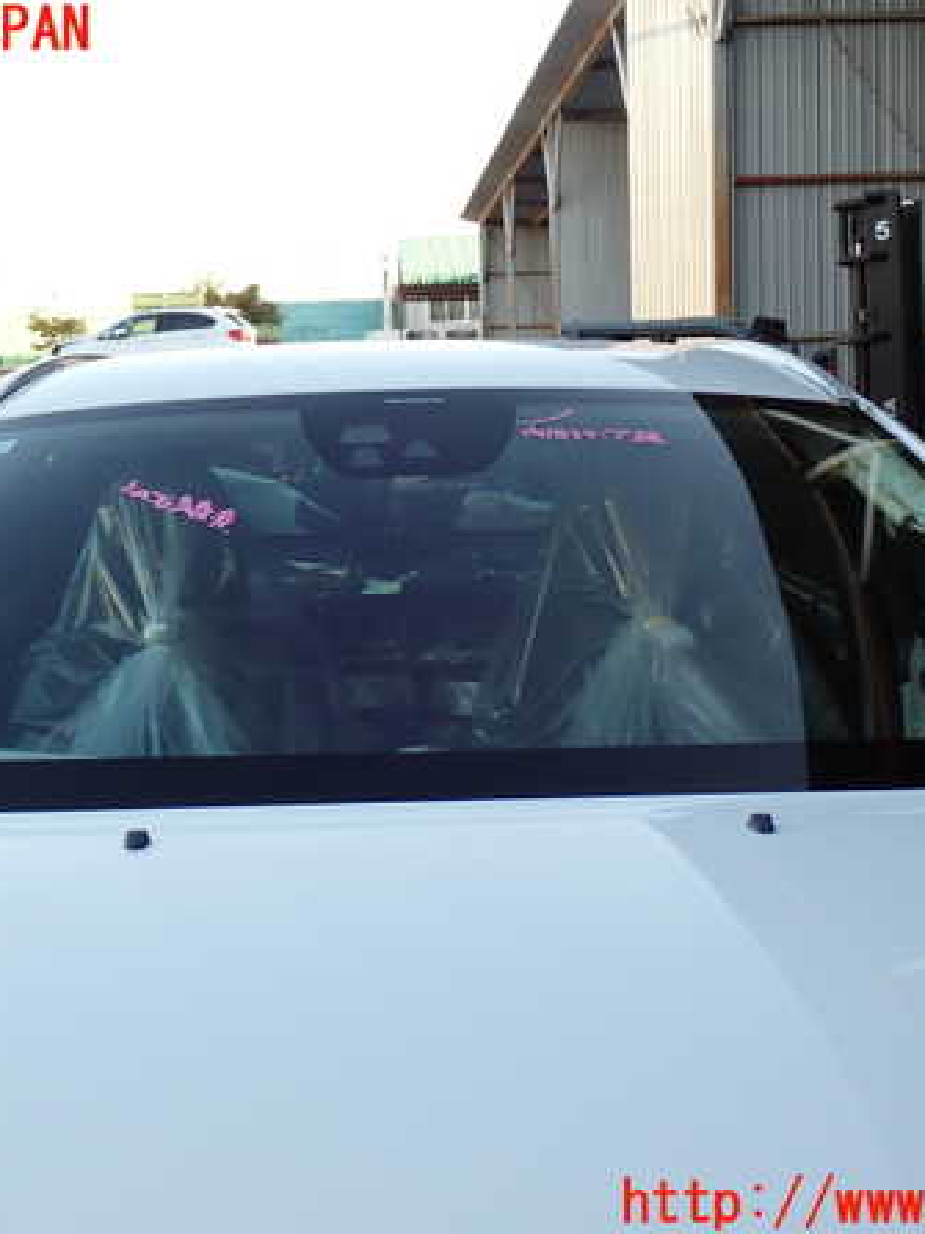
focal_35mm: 55
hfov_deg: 26.5
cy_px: 618
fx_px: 1961
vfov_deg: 34.9
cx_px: 417
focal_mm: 7.31
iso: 100
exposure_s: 1/100
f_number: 4
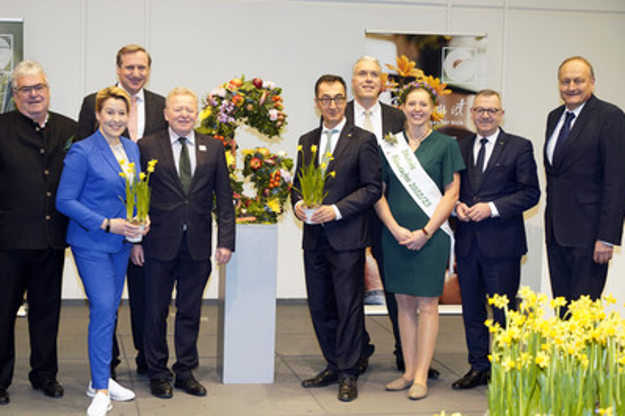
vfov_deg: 22.3
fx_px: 1059
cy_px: 213
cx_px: 283
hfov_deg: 32.9
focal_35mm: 61
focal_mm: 54
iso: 1600
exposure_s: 1/160
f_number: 5
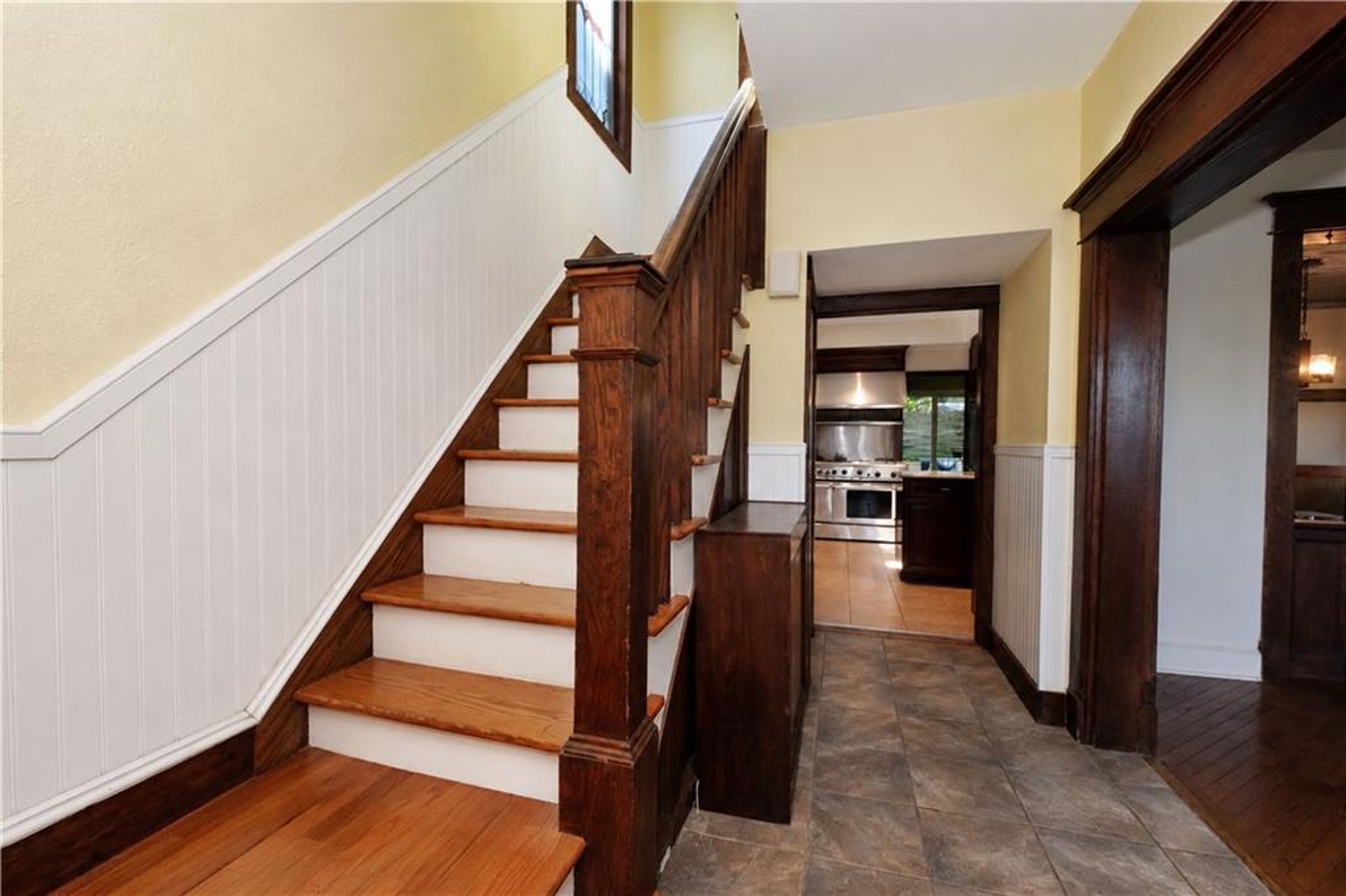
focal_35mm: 15
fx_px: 561
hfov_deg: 100.4
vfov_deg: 77.3
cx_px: 673
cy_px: 448
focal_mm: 10
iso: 1600
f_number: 7.1
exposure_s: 1/60
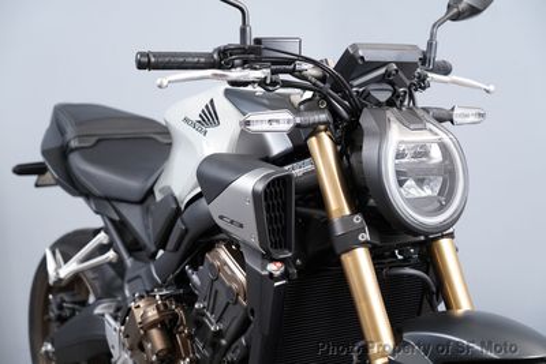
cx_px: 273
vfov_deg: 20.3
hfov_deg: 30.1
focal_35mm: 67
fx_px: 1016
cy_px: 182
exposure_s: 1/100
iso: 1600
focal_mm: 67
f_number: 4
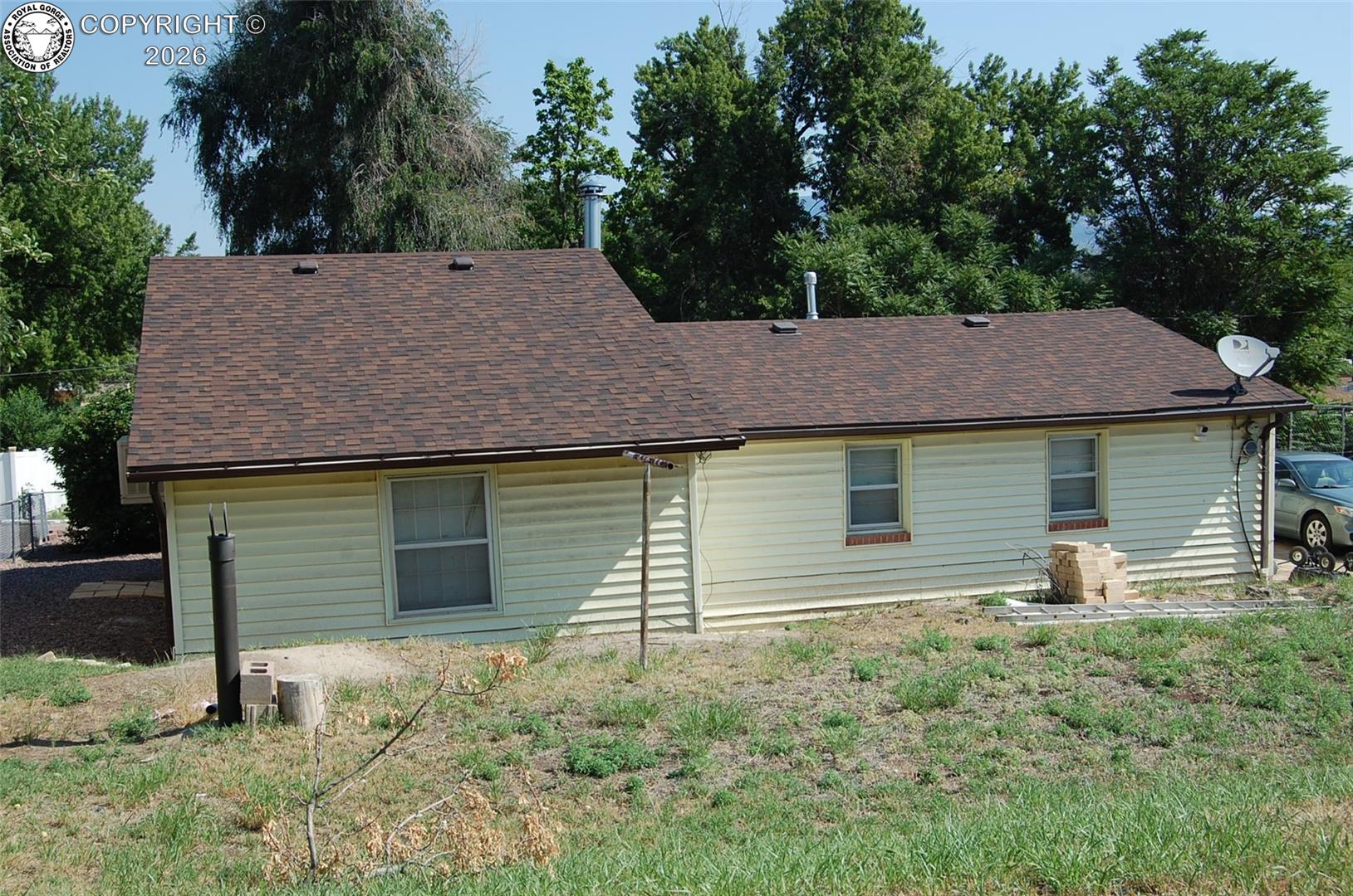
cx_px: 676
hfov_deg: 46.5
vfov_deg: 31.8
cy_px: 448
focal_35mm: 42
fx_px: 1576
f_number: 8
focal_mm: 28
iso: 200
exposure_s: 1/250
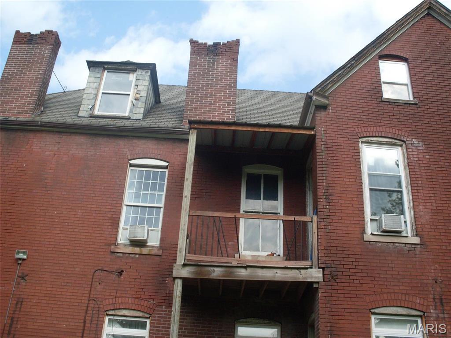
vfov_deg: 37.7
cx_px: 226
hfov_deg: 49.0
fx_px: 495
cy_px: 169
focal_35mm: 38
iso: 80
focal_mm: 6.3
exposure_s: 1/90
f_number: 8.4
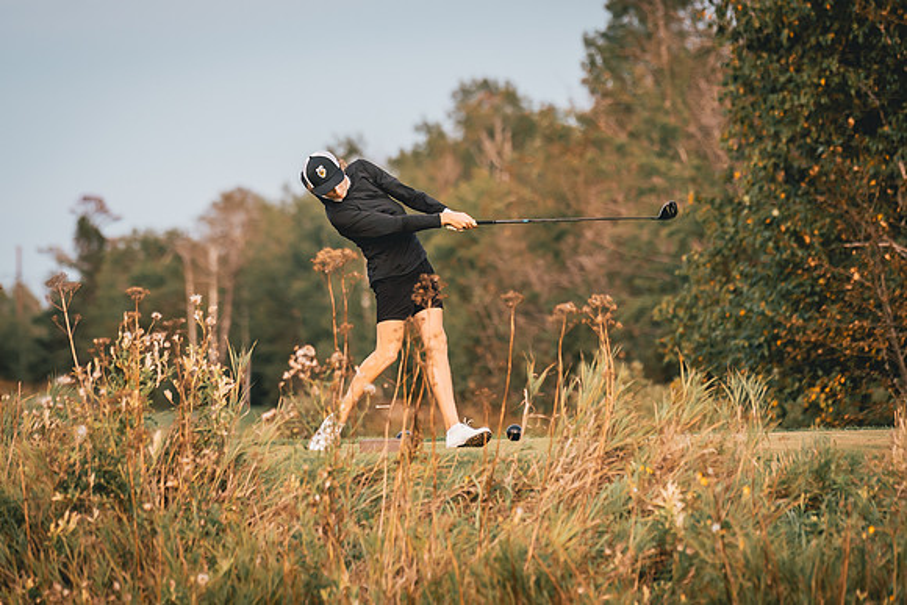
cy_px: 253
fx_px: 6607
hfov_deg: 7.9
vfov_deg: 5.2
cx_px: 379
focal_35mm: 262
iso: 400
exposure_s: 1/2000
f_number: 2.8
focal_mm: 150
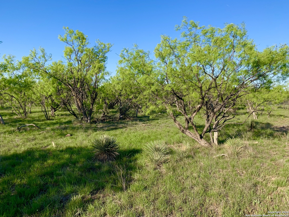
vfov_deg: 53.1
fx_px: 217
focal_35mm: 26
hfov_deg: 67.3
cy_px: 108
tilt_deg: -3.6
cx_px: 144
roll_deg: -0.3
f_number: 1.8
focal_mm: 4.25
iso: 25
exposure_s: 1/1266
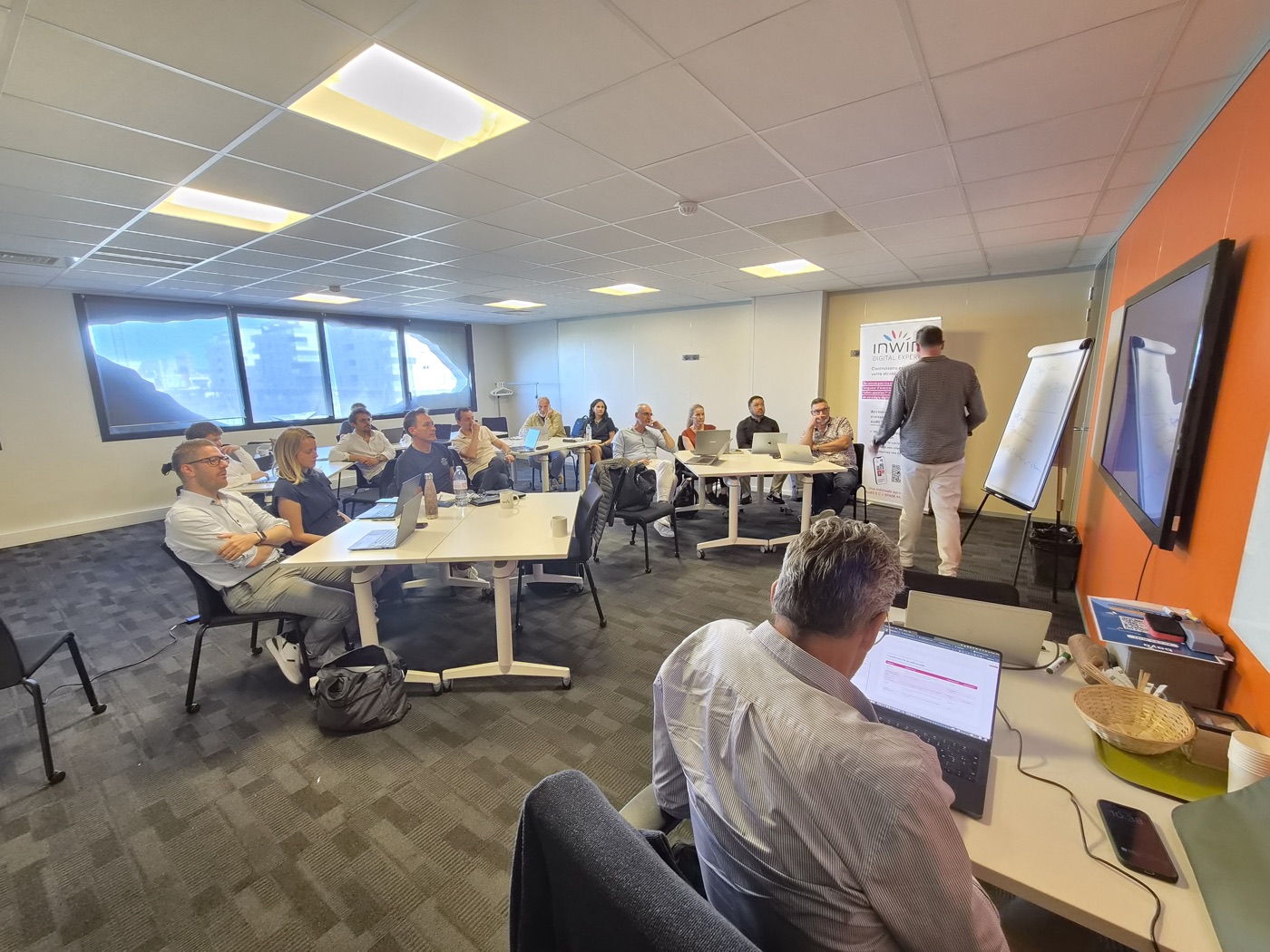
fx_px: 477
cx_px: 635
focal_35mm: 13
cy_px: 476
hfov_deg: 106.2
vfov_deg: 89.9
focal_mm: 2.2
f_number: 2.2
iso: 200
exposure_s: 1/50
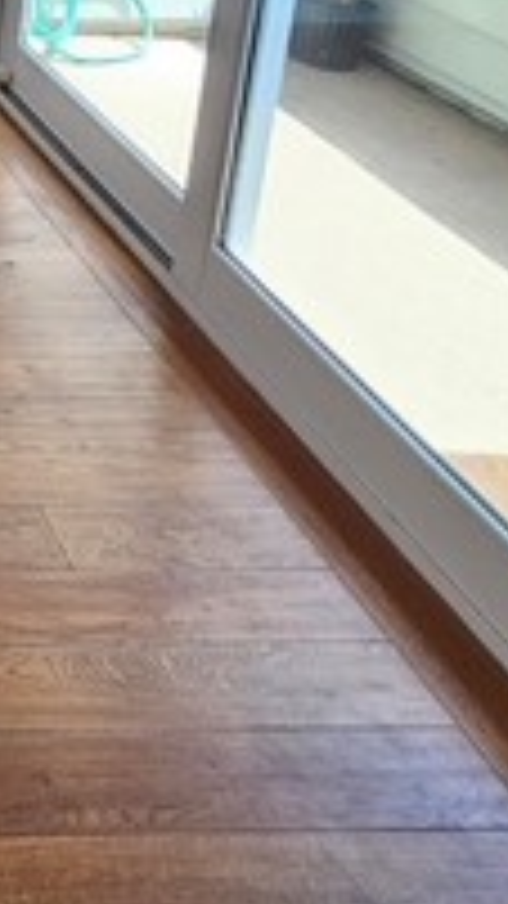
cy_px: -135
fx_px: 1078
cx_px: -436
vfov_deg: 36.8
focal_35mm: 45
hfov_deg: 19.2
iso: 64
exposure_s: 1/60
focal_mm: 2.2
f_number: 2.2
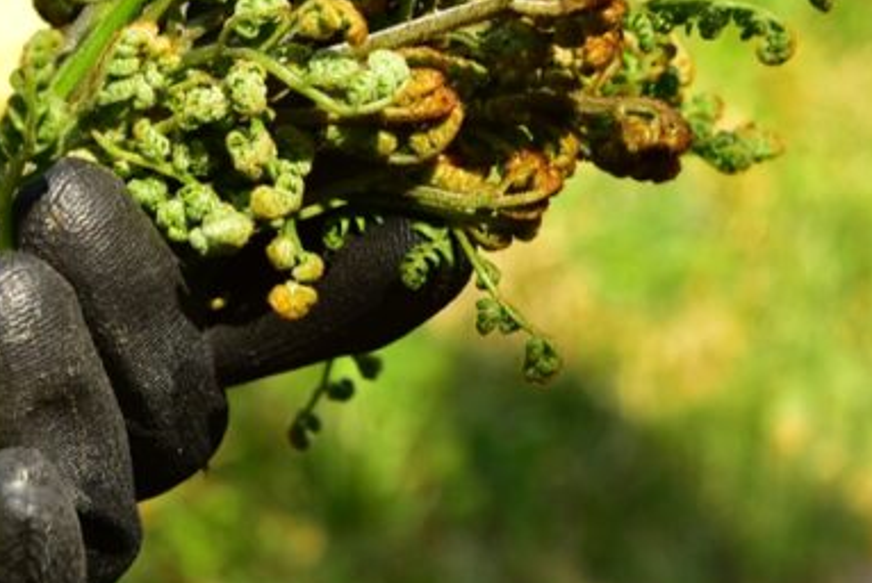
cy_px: 80
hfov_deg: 13.2
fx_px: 3757
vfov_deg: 8.8
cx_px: 369
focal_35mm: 155
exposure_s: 1/125
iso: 100
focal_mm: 58
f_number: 8
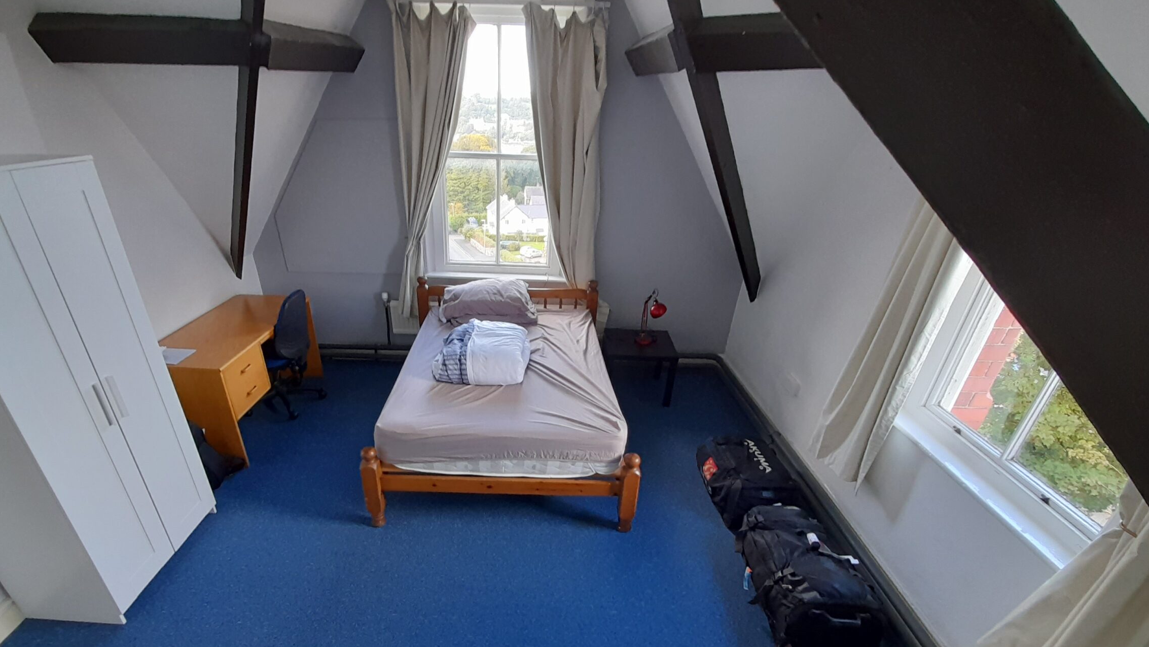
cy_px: 417
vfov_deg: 65.8
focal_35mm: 16
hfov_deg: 98.8
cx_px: 502
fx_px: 488
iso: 125
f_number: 2.2
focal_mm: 1.42
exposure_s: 1/50
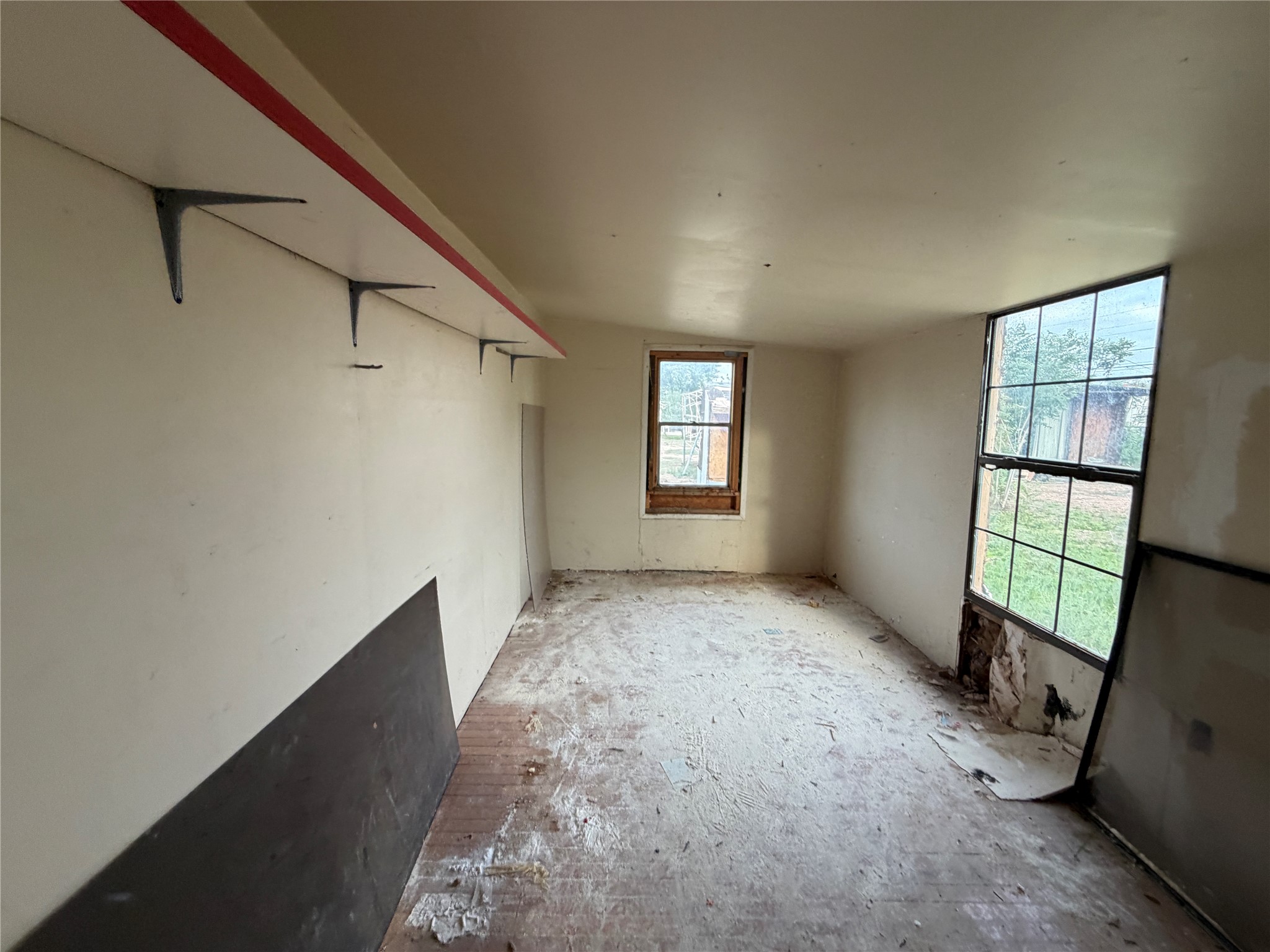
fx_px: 514
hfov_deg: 102.1
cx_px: 635
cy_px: 476
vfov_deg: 85.7
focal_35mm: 14
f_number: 2.2
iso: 250
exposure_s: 1/121
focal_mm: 2.22
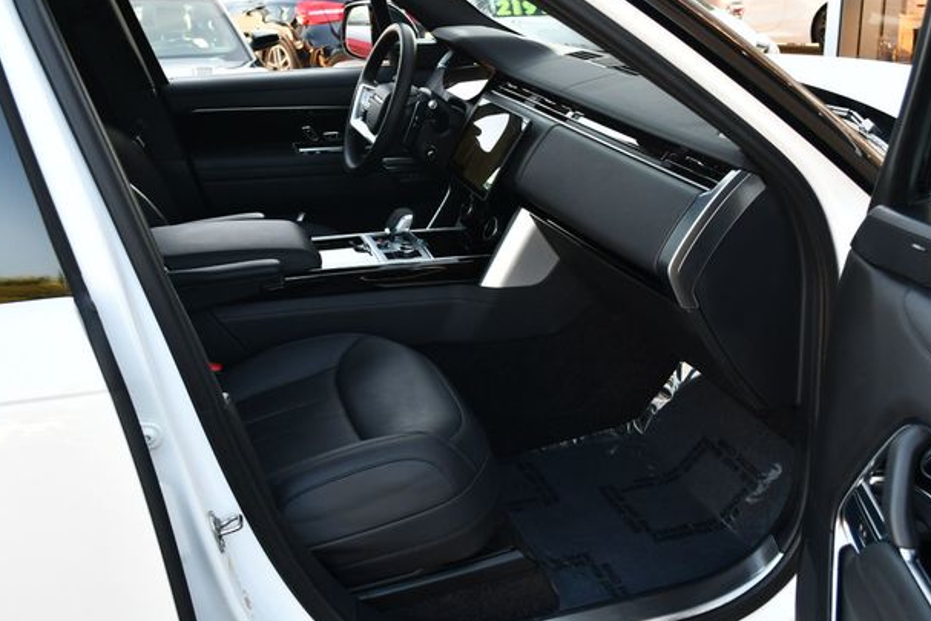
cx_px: 449
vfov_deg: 35.1
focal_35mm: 38
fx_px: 983
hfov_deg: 50.7
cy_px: 297
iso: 400
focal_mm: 18
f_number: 4
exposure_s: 1/250
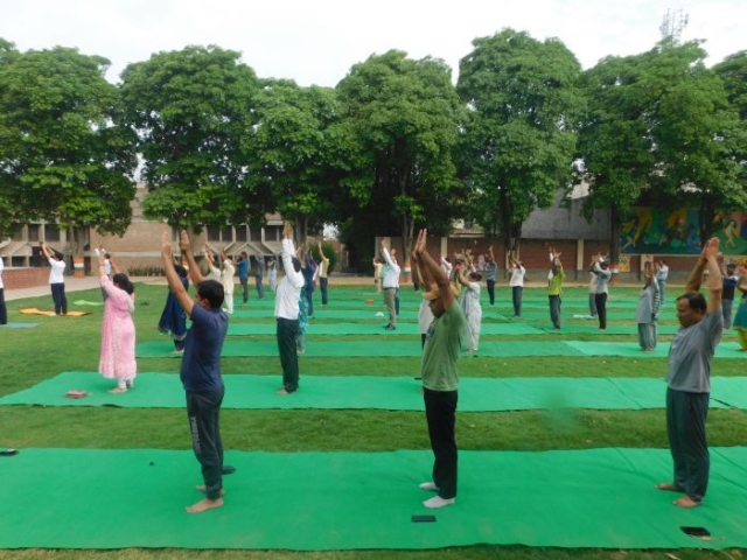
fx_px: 496
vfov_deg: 58.9
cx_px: 374
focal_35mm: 23
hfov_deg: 73.9
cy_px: 280
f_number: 3
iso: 125
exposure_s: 1/800
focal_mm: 4
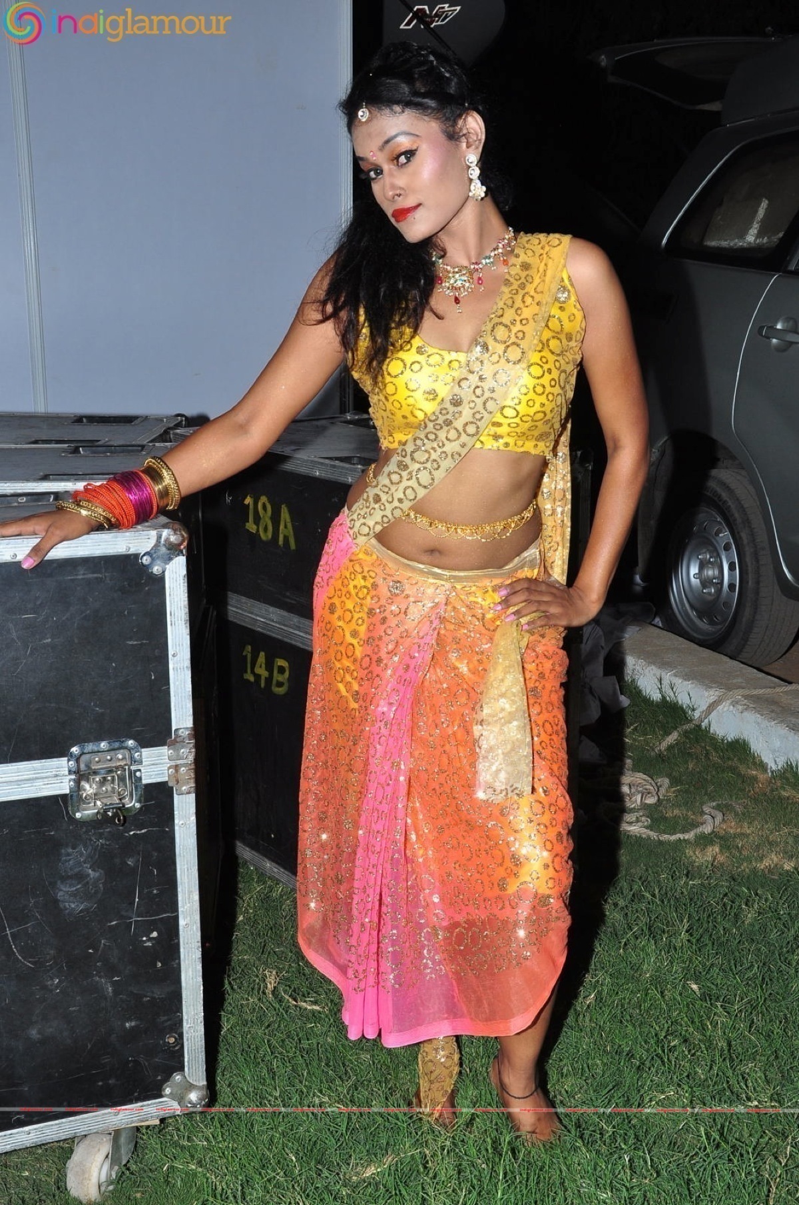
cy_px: 602
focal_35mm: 48
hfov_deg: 28.0
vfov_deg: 41.2
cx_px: 400
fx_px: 1603
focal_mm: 32
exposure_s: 1/125
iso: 400
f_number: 10
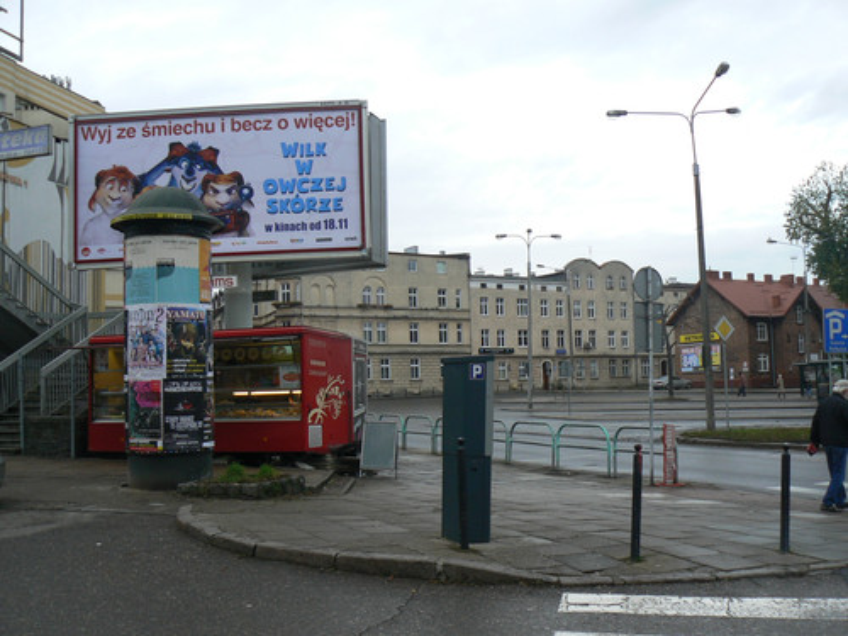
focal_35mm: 36
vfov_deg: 39.7
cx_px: 424
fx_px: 882
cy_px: 318
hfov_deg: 51.4
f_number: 4.5
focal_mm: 6
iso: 80
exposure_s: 1/100
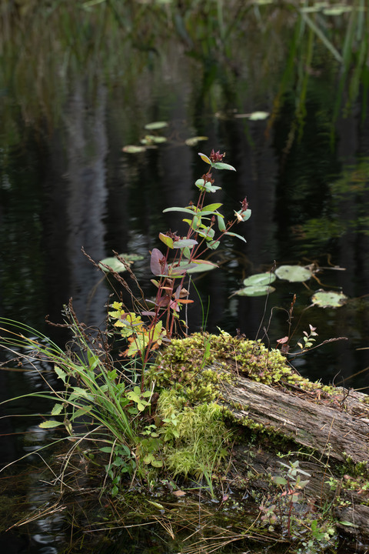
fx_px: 1537
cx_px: 184
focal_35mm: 100
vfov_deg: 20.4
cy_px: 277
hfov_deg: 13.7
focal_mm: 100
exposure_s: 1/250
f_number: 13
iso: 2500
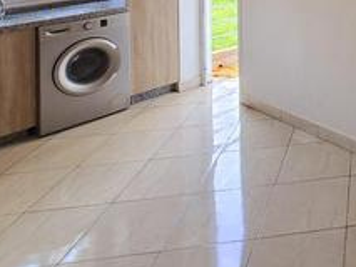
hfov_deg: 35.8
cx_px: 440
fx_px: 401
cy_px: -93
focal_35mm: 39
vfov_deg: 28.8
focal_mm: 2.2
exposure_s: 1/100
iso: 50
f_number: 2.2
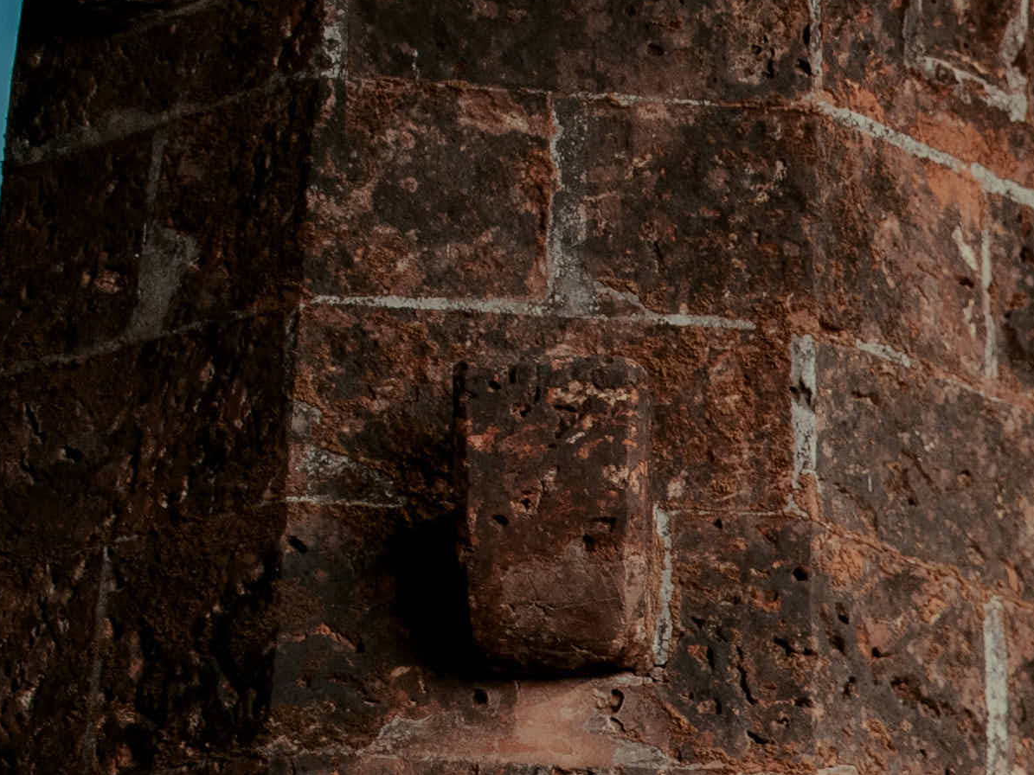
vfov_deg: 8.5
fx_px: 5048
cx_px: 2473
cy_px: 1379
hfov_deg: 10.2
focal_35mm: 169
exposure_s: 1/8000
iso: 250
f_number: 2
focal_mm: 35
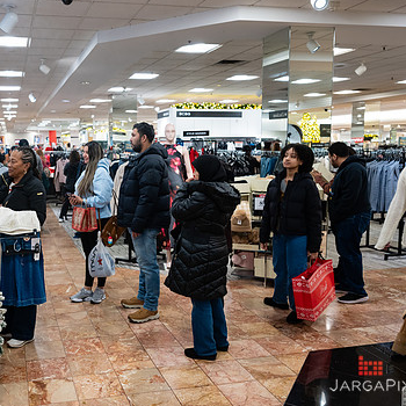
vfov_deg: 48.4
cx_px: 104
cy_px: 192
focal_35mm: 34
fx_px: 451
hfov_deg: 46.8
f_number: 3.2
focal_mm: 24
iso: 1000
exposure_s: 1/100
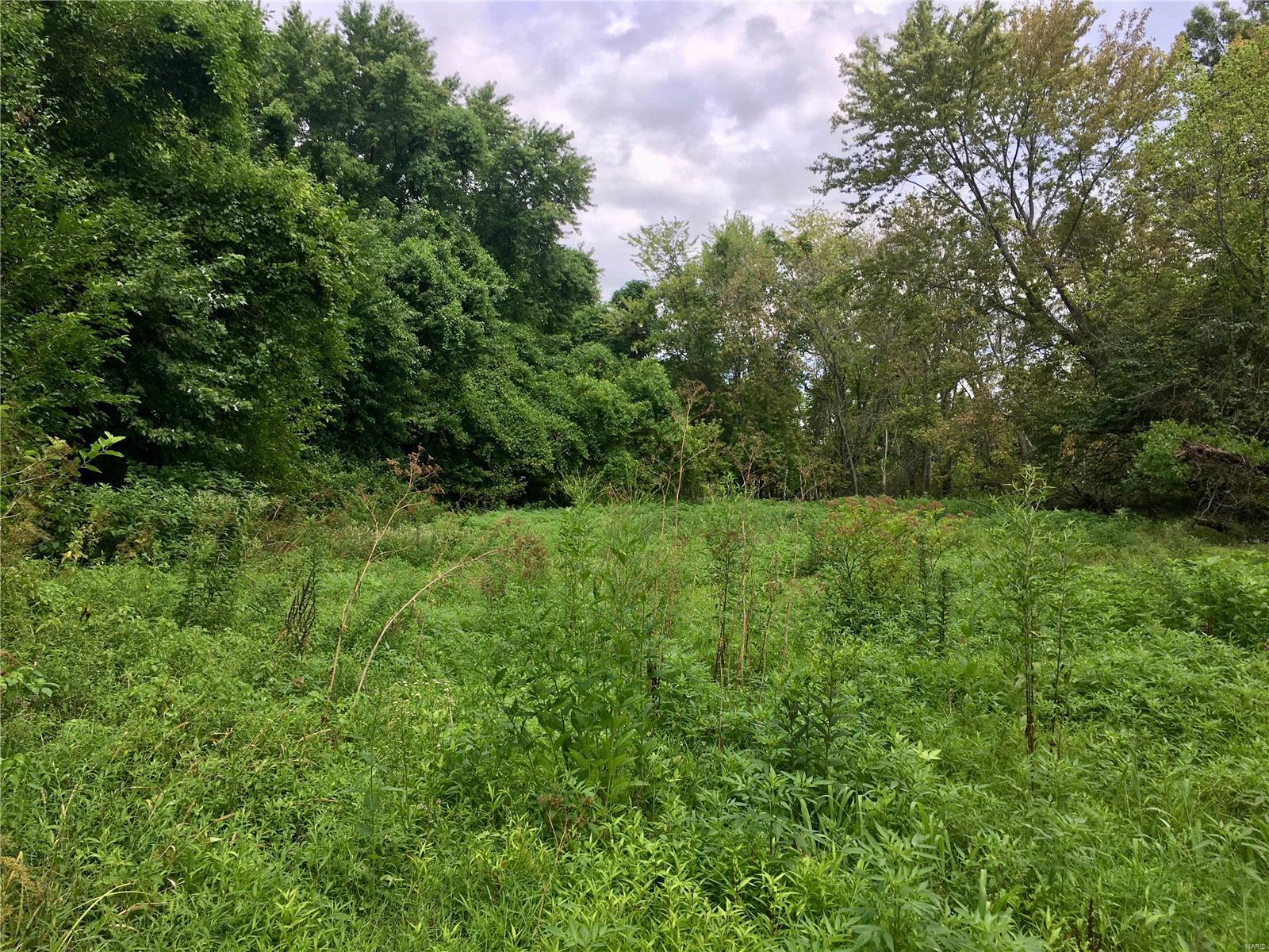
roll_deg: +1.3
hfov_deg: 61.7
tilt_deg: +0.1
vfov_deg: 48.2
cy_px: 476
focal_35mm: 29
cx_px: 634
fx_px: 1063
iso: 25
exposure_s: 1/739
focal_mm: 4.15
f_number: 2.2
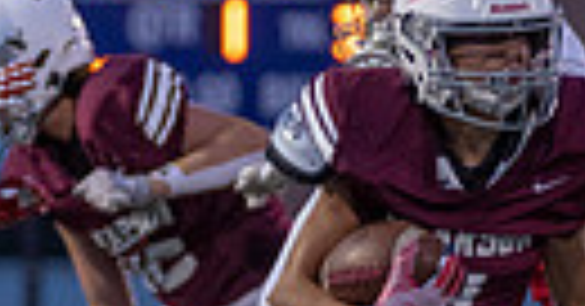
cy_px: 390
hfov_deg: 3.3
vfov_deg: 1.7
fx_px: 10253
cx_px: 399
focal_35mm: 672
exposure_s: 1/1250
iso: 2500
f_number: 2.8
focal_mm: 119
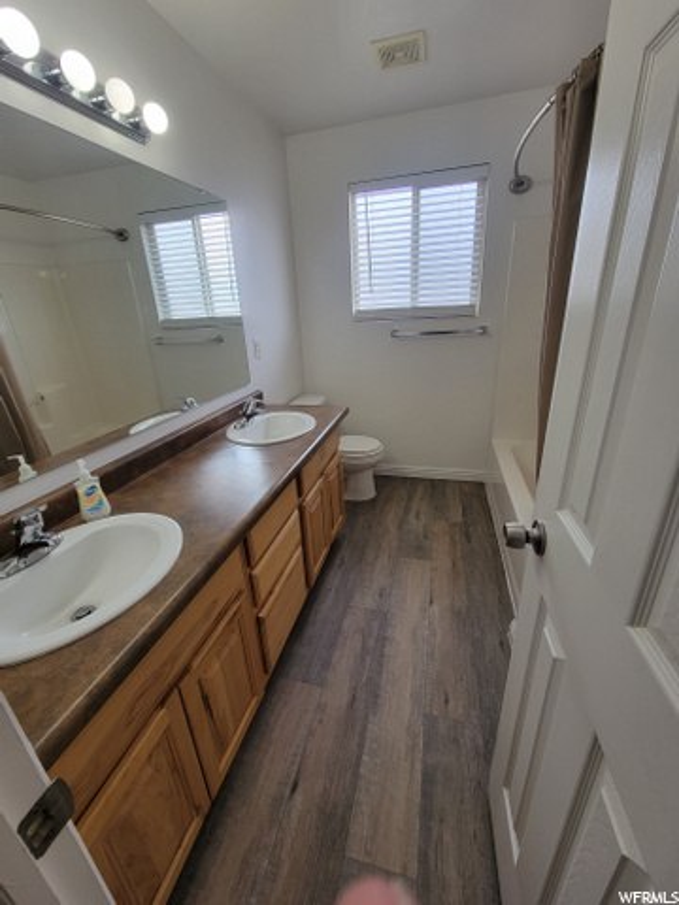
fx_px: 340
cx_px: 340
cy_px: 452
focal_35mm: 13
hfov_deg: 89.9
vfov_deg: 106.2
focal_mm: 2.2
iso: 64
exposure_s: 1/120
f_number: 2.2
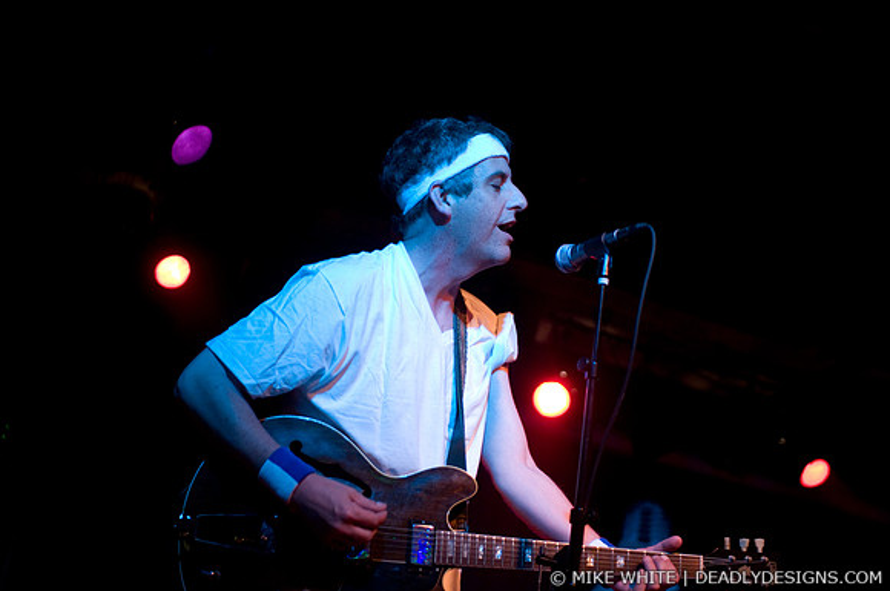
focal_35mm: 45
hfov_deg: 43.7
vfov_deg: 29.8
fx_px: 1111
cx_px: 445
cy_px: 296
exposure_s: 1/125
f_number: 1.6
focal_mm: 30
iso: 1000
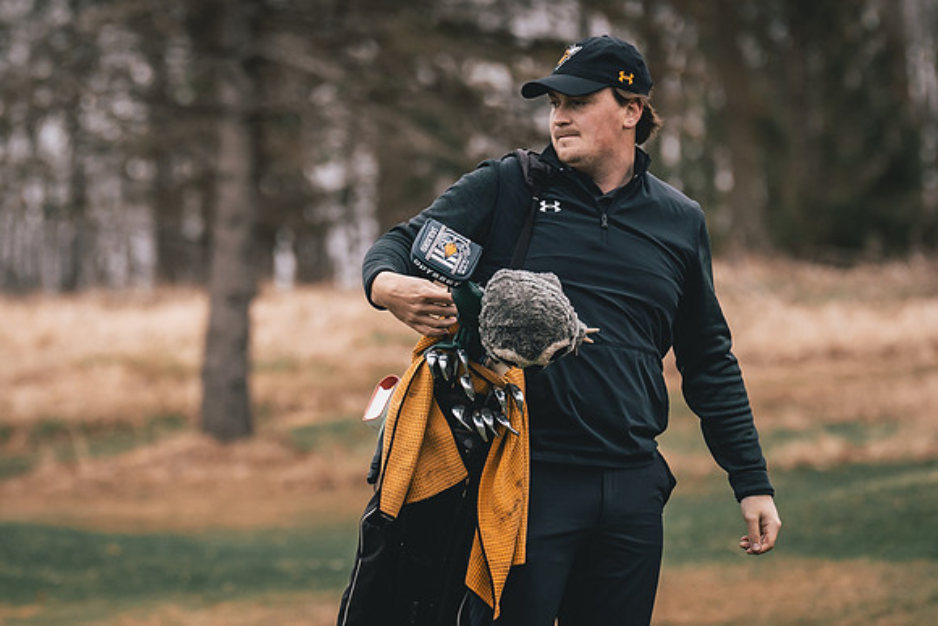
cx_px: 475
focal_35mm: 249
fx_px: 6490
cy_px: 316
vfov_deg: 5.5
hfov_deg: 8.3
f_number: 2.8
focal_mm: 126
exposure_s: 1/3200
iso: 640
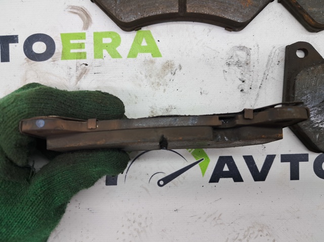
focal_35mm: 27
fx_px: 253
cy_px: 121
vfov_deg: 51.3
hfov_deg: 65.4
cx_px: 162
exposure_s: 1/50
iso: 50
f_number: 1.8
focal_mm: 4
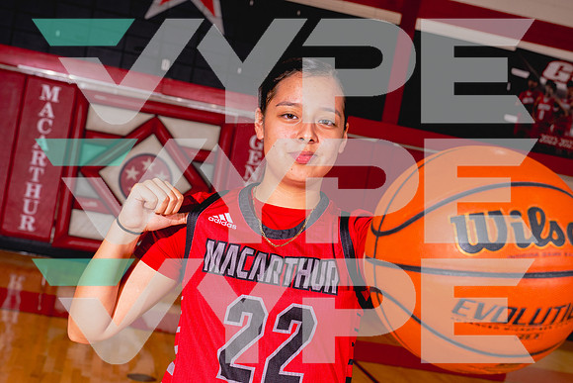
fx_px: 860
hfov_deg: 36.9
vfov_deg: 25.1
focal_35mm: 54
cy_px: 192
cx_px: 286
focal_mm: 54
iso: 800
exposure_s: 1/250
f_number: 8
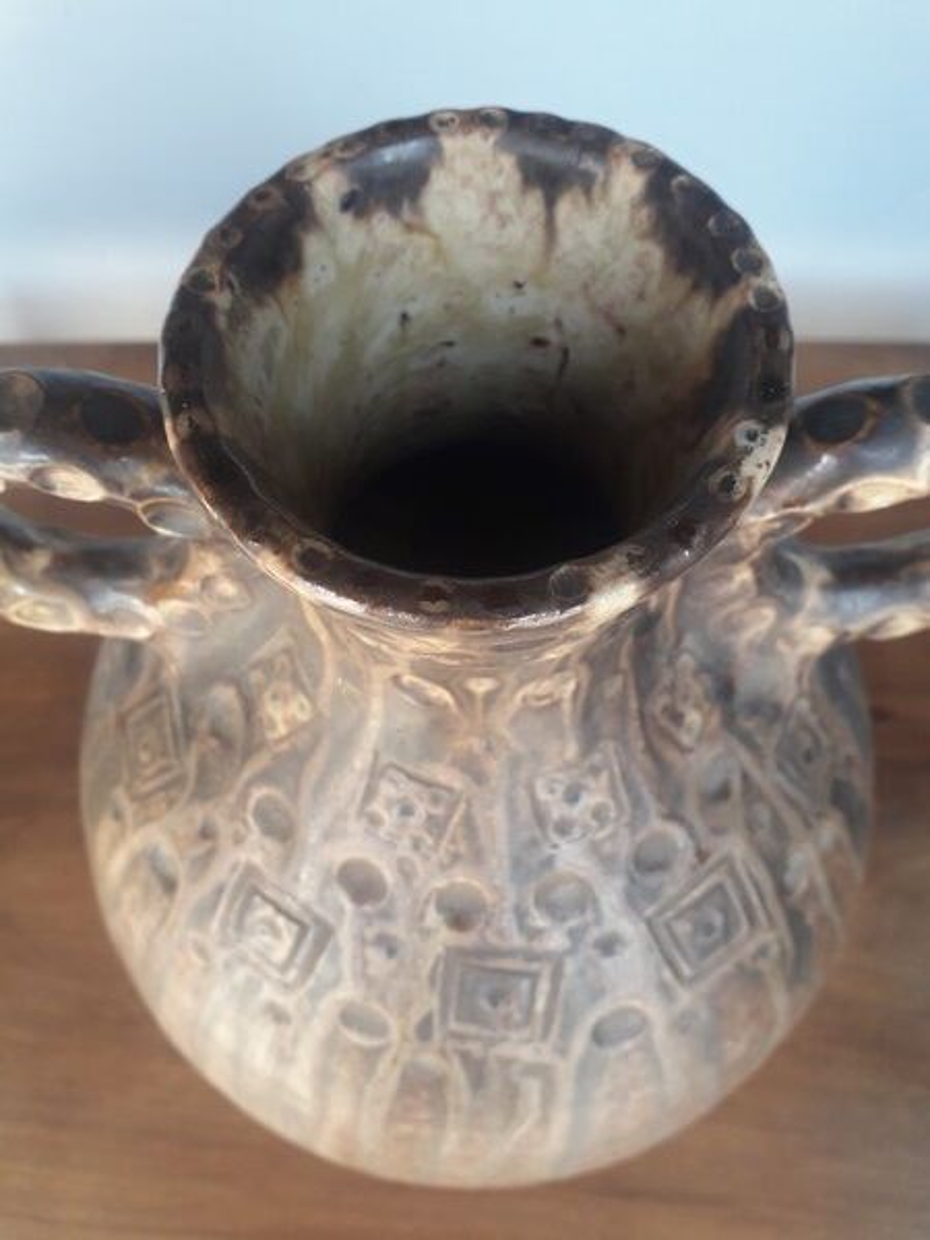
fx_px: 967
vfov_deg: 65.3
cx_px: 465
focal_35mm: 27
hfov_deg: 51.4
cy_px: 620
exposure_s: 1/100
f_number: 1.9
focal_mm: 3.6
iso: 80
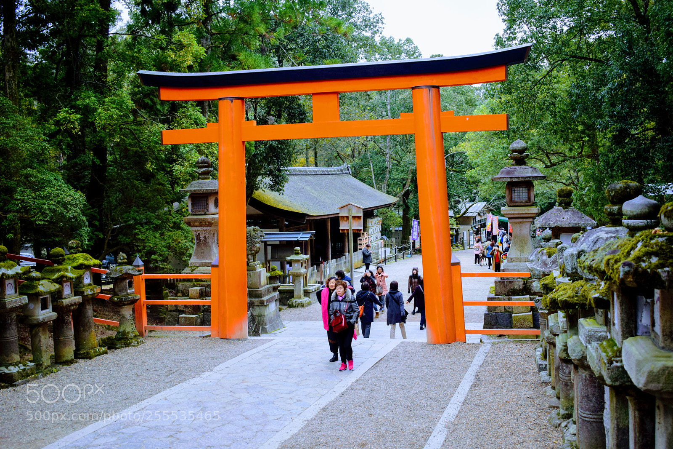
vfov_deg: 33.0
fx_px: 757
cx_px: 336
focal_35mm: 40
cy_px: 224
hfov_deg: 47.9
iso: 400
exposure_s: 1/80
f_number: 4
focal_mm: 27
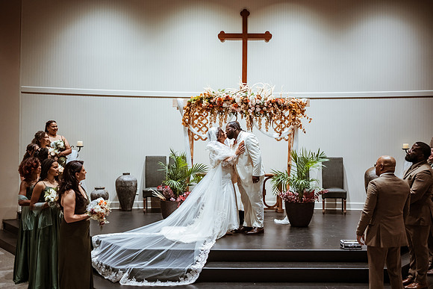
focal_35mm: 35
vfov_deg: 37.9
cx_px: 216
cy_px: 144
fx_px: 421
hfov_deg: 54.4
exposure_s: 1/500
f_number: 1.8
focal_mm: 35
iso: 1000
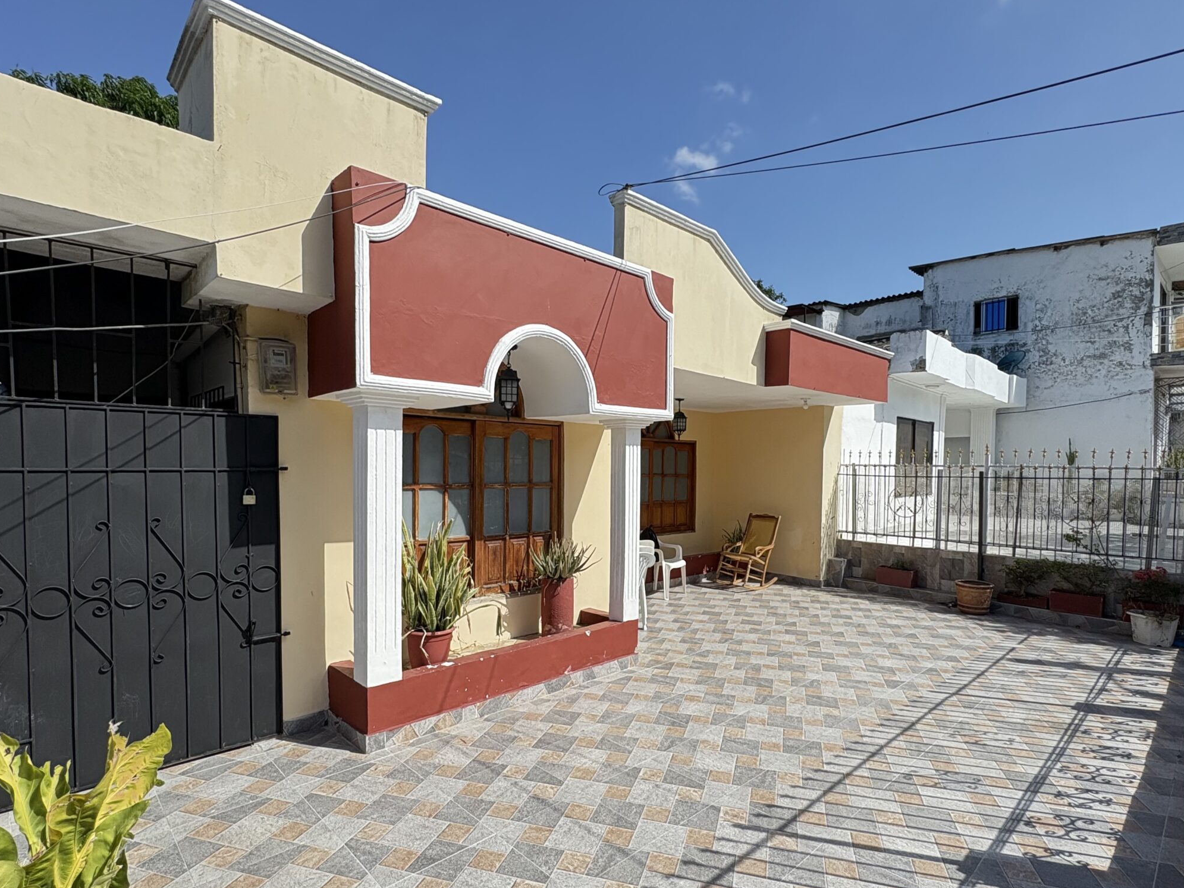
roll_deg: +0.5
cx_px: 602
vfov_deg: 71.5
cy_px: 482
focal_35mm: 18
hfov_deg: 87.7
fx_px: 616
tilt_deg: -0.1
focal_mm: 2.22
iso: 64
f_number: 2.2
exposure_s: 1/1395
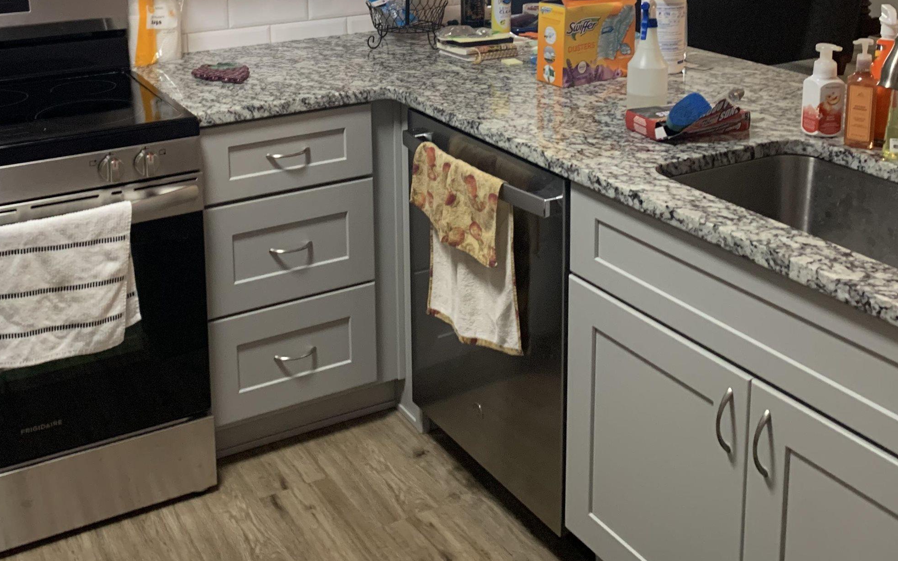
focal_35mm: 43
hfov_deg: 46.1
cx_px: 384
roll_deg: +2.0
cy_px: 46
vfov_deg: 28.6
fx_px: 1052
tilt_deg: -10.8
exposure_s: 1/60
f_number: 1.8
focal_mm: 4.25
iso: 250
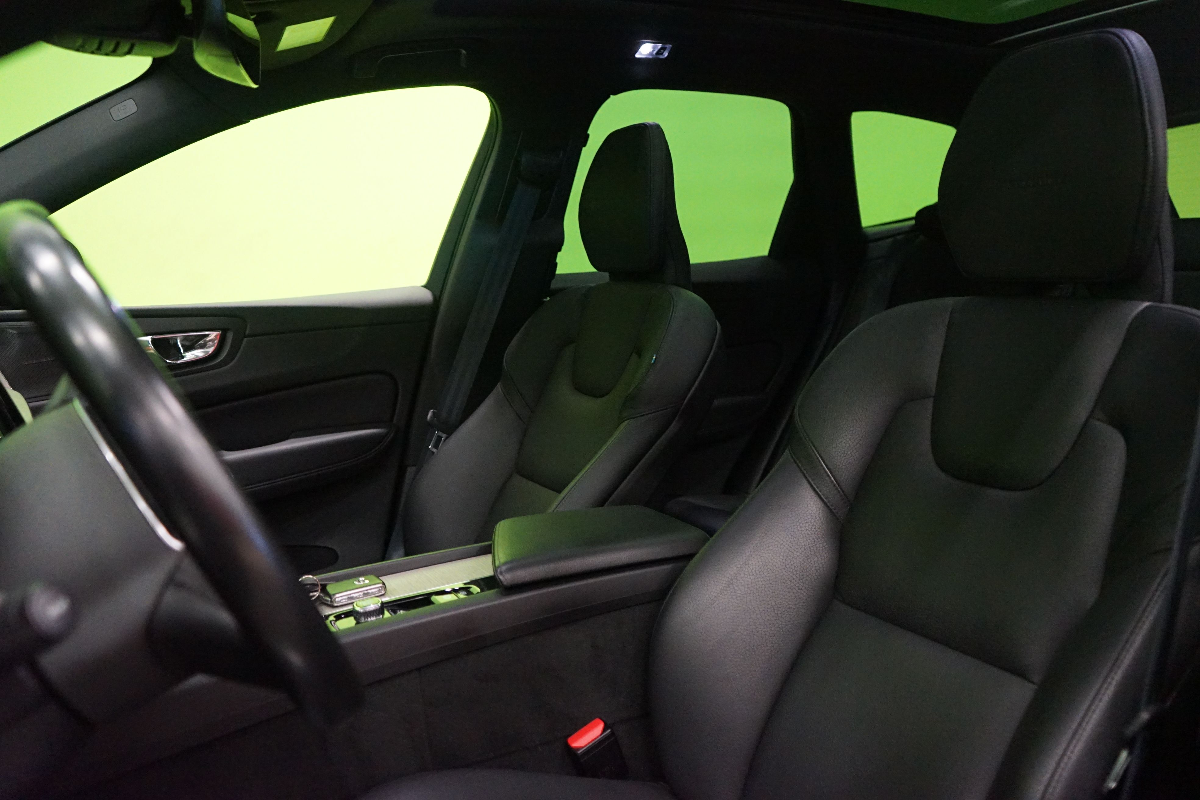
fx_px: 967
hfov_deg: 63.7
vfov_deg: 45.0
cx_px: 600
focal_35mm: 29
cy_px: 400
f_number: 3.5
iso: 6400
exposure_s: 1/40
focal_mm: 29
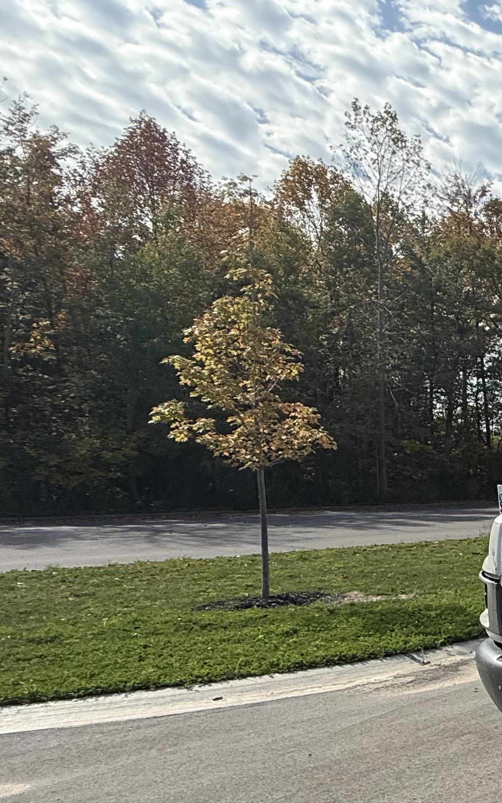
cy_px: 541
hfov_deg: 21.7
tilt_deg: -2.9
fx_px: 788
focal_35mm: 36
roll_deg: -2.5
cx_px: 910
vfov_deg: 52.9
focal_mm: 2.22
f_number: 2.2
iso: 50
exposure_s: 1/1613
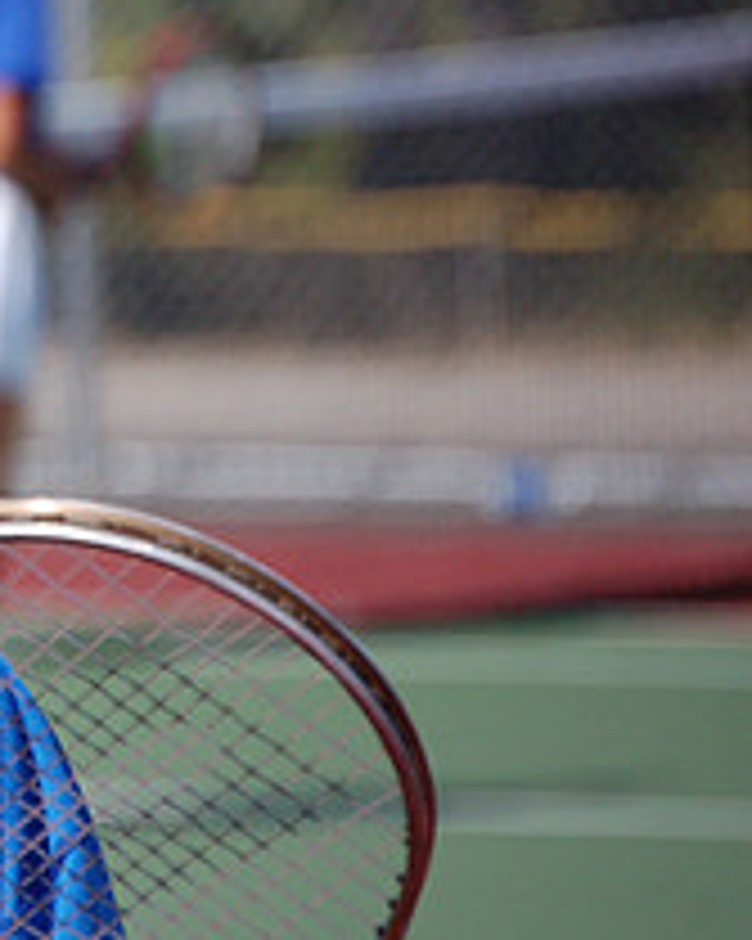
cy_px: 409
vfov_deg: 3.0
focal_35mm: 643
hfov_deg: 2.4
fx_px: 17910
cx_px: -549
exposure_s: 1/2000
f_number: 5.6
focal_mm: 165
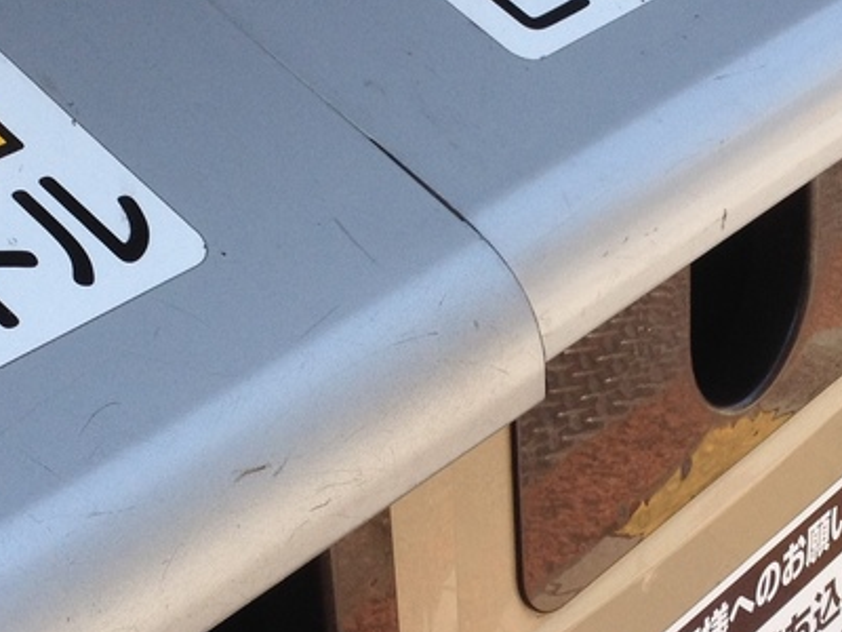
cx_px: 427
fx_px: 2554
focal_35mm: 105
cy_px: 331
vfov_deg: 14.1
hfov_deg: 18.7
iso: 50
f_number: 2.4
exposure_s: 1/428
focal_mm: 4.28
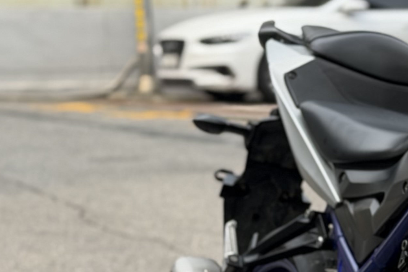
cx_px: 536
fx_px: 1813
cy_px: 275
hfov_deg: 12.4
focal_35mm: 160
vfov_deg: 8.5
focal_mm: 6.76
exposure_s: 1/1715
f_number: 1.78
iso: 64
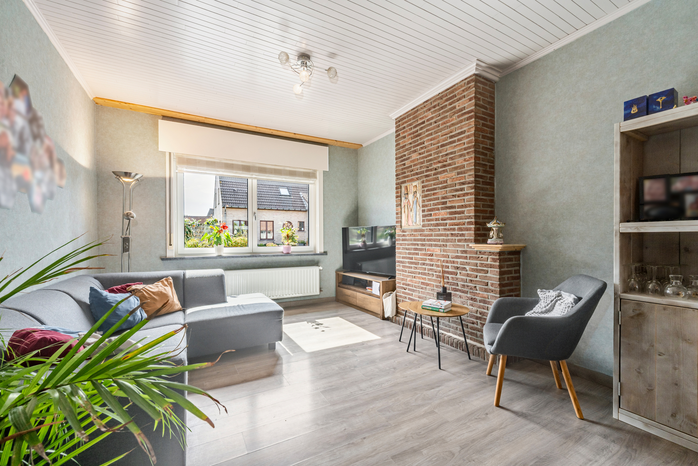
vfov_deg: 81.2
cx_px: 349
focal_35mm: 14
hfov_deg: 104.3
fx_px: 271
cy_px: 233
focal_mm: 14
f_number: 11
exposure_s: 1/200
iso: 250
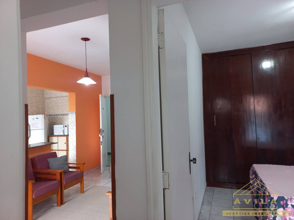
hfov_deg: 69.4
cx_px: 147
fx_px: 212
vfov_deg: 54.9
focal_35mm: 25
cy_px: 110
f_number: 1.8
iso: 200
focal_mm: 4.6
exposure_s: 1/30
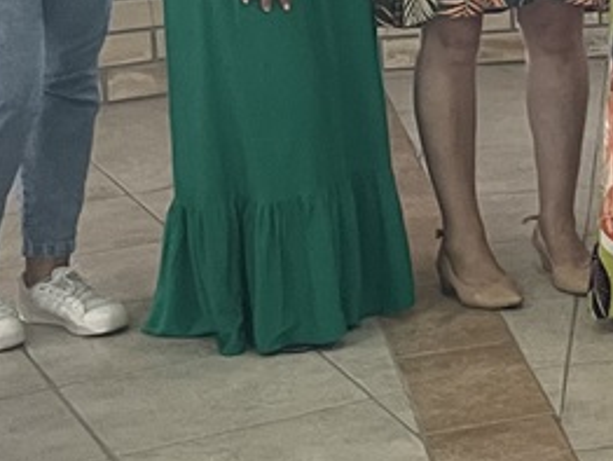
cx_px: 1214
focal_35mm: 127
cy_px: -124
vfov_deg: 11.4
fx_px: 2251
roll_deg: +0.5
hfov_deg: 13.4
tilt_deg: -6.3
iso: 250
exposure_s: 1/60
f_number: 1.6
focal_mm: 4.2
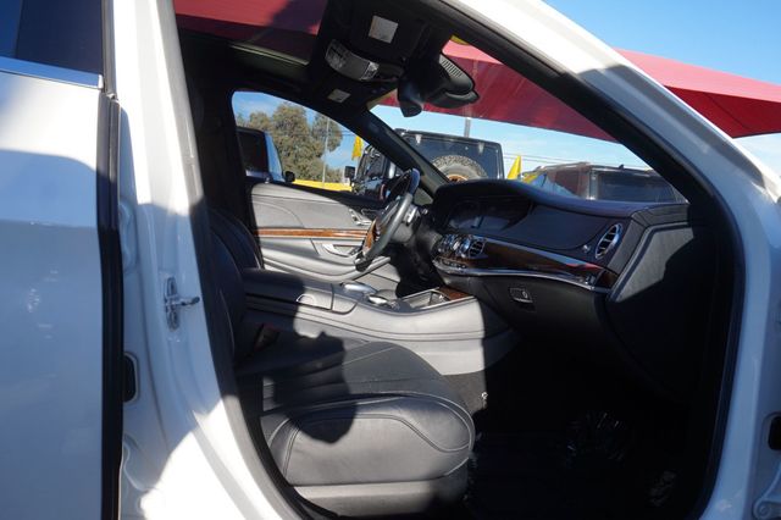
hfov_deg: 73.8
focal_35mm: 24
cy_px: 260
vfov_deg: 53.1
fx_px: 520
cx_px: 390
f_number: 8
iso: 100
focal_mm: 16
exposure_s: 1/100
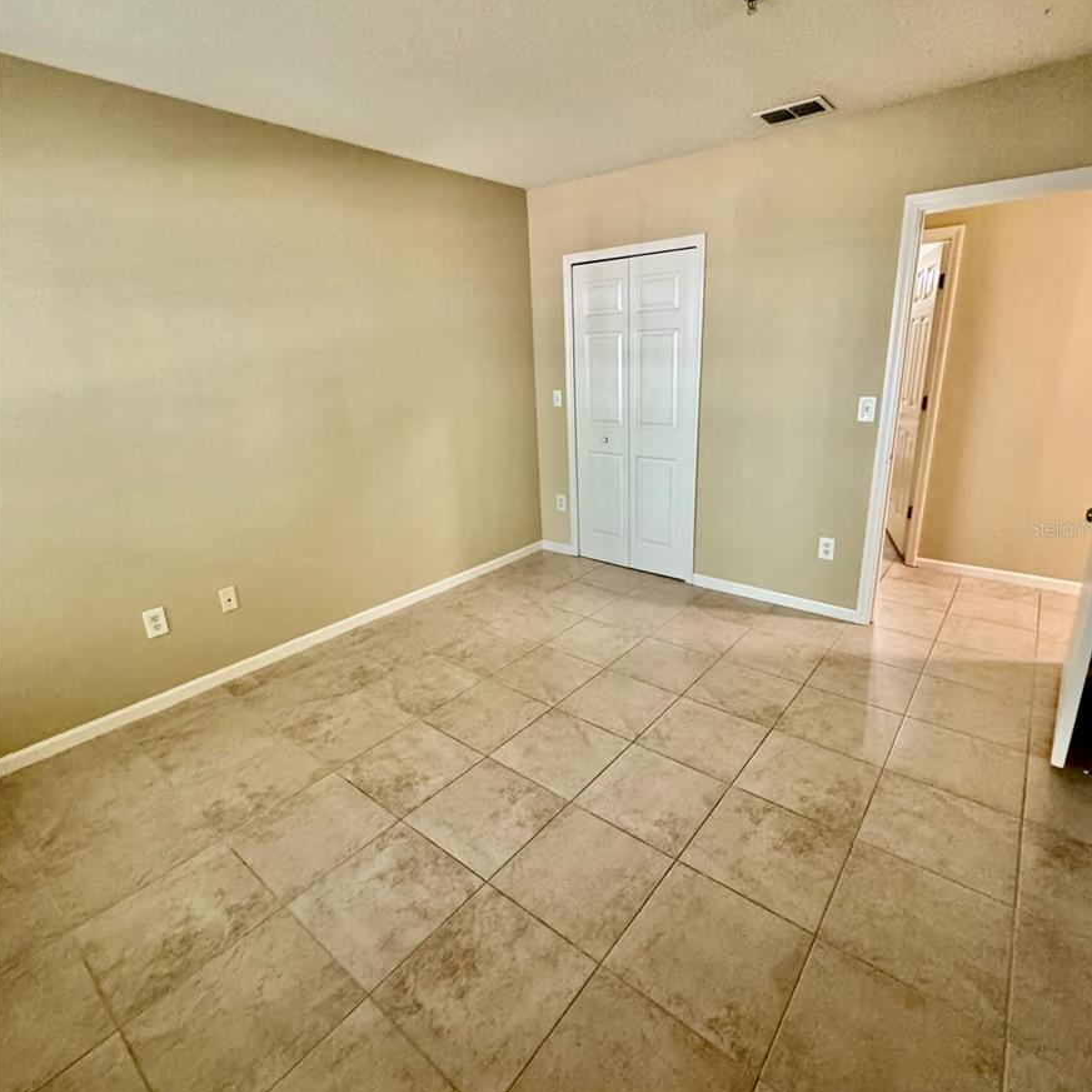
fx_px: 607
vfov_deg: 83.9
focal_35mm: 17
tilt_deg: -17.2
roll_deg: +1.2
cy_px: 528
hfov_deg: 84.0
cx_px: 555
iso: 640
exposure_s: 1/60
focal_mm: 2.22
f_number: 2.2
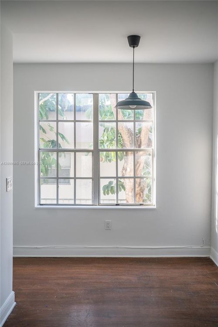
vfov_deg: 54.4
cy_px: 164
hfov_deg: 37.9
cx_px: 109
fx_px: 318
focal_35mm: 35
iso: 320
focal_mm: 35
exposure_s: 1/60
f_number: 2.8
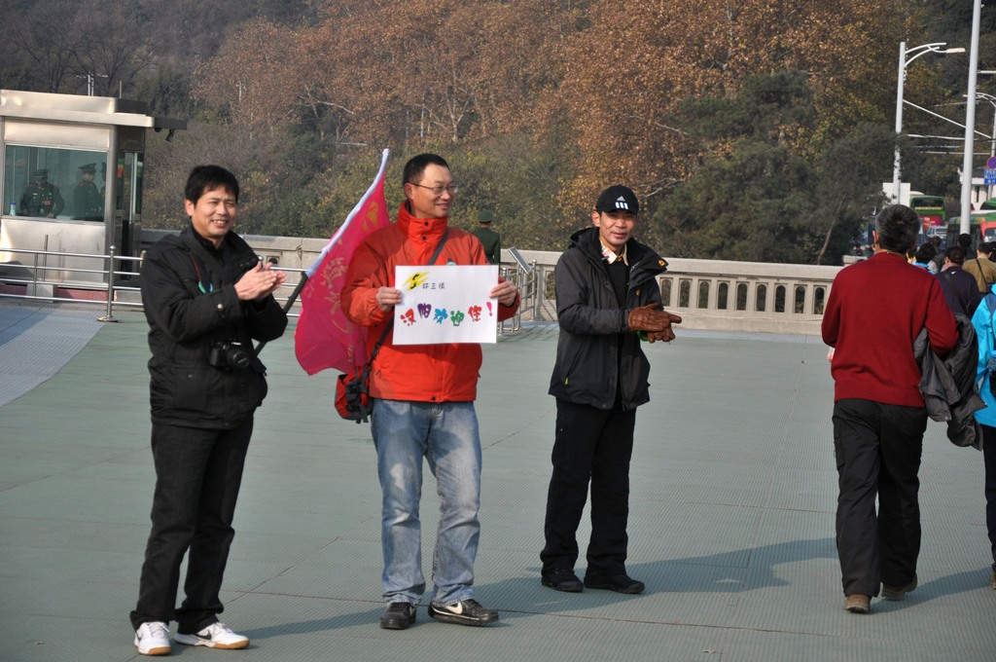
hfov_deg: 20.6
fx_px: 2735
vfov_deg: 13.8
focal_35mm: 99
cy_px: 331
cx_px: 498
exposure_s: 1/1600
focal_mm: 66
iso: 220
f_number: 5.3
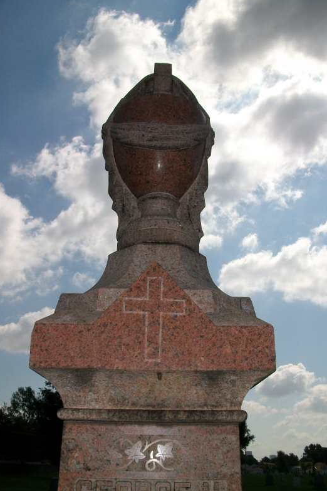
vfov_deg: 55.8
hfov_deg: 38.9
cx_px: 154
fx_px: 463
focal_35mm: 34
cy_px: 246
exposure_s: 1/929
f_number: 5.5
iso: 80
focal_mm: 5.7
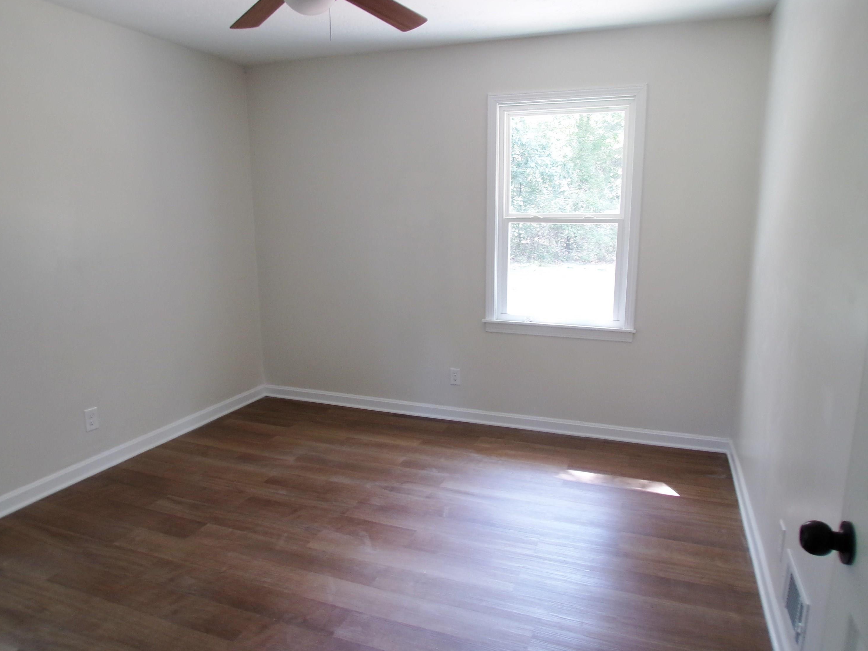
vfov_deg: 54.9
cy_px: 332
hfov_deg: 69.4
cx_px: 435
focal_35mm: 25
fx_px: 627
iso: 200
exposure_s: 1/34
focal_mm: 4.3
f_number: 3
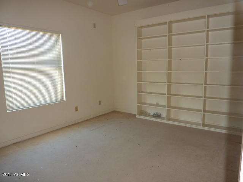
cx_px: 122
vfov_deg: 54.9
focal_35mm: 25
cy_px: 91
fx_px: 175
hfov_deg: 69.4
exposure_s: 1/30
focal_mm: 4.1
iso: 160
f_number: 3.3
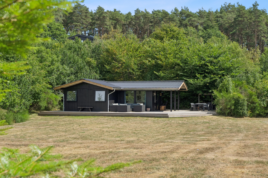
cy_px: 89
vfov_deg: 26.0
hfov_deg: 38.2
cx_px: 134
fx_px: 387
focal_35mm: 52
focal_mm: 35
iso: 500
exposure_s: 1/2000
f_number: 5.6
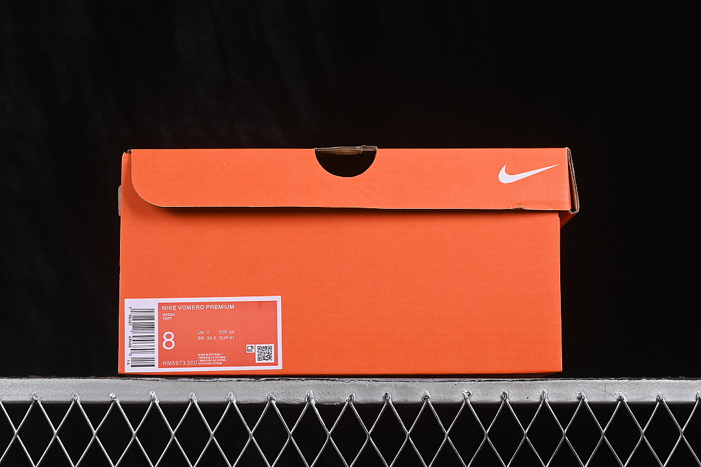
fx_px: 1460
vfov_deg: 18.2
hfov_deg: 27.0
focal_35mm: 75
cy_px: 234
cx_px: 350
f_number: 8
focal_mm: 50
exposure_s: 1/80
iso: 160
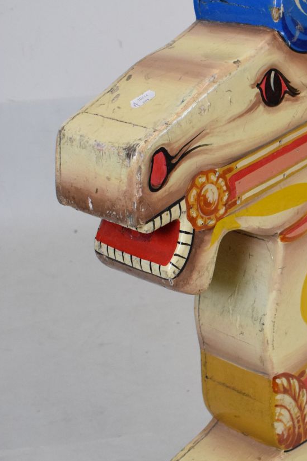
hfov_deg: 18.2
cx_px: 275
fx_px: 945
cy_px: 261
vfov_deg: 27.4
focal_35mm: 74
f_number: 5.6
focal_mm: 27
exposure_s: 1/200
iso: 3200
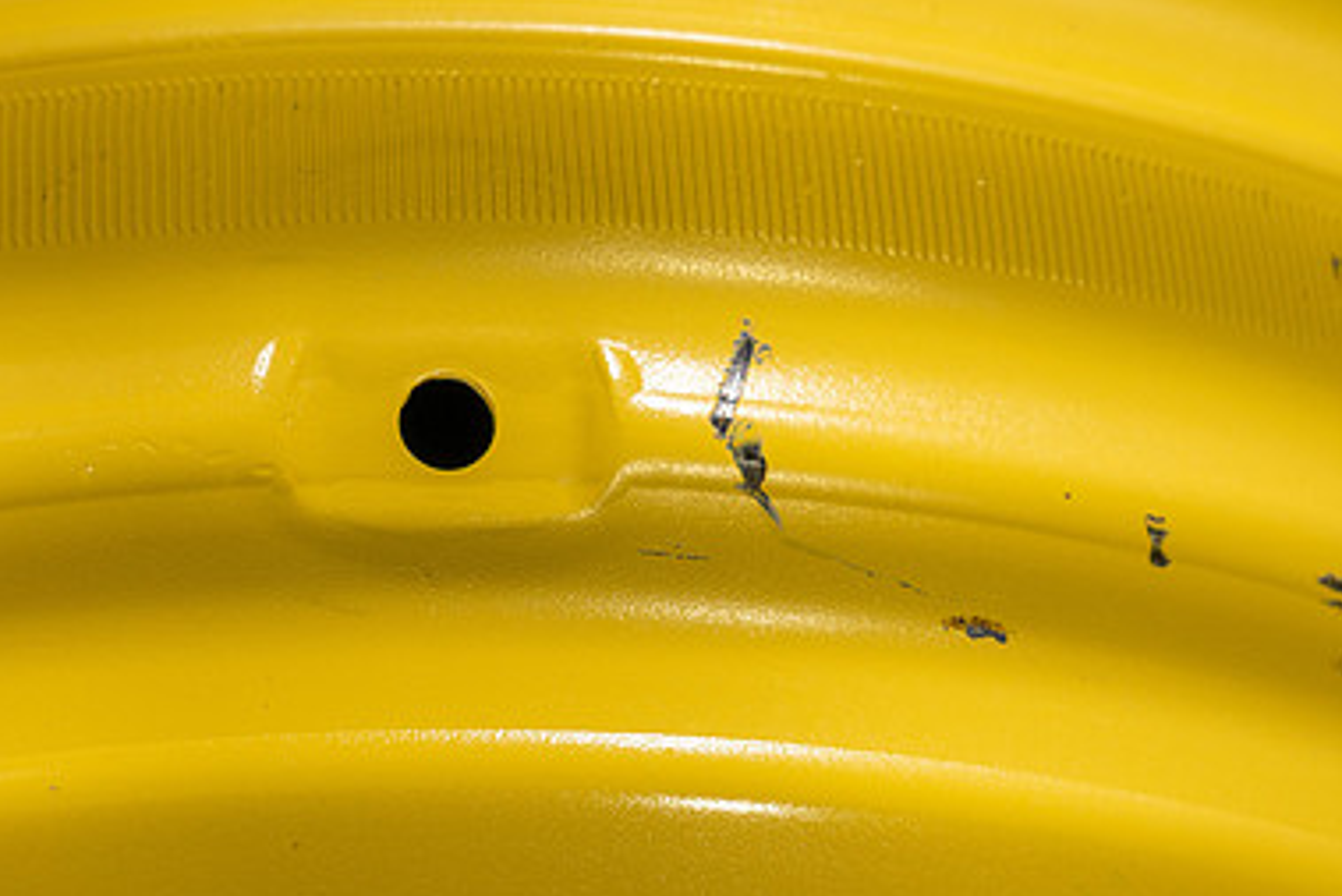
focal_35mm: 104
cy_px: 455
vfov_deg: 13.2
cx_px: 446
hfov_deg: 19.6
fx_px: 3878
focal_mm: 68
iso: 500
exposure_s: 1/100
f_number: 5.6
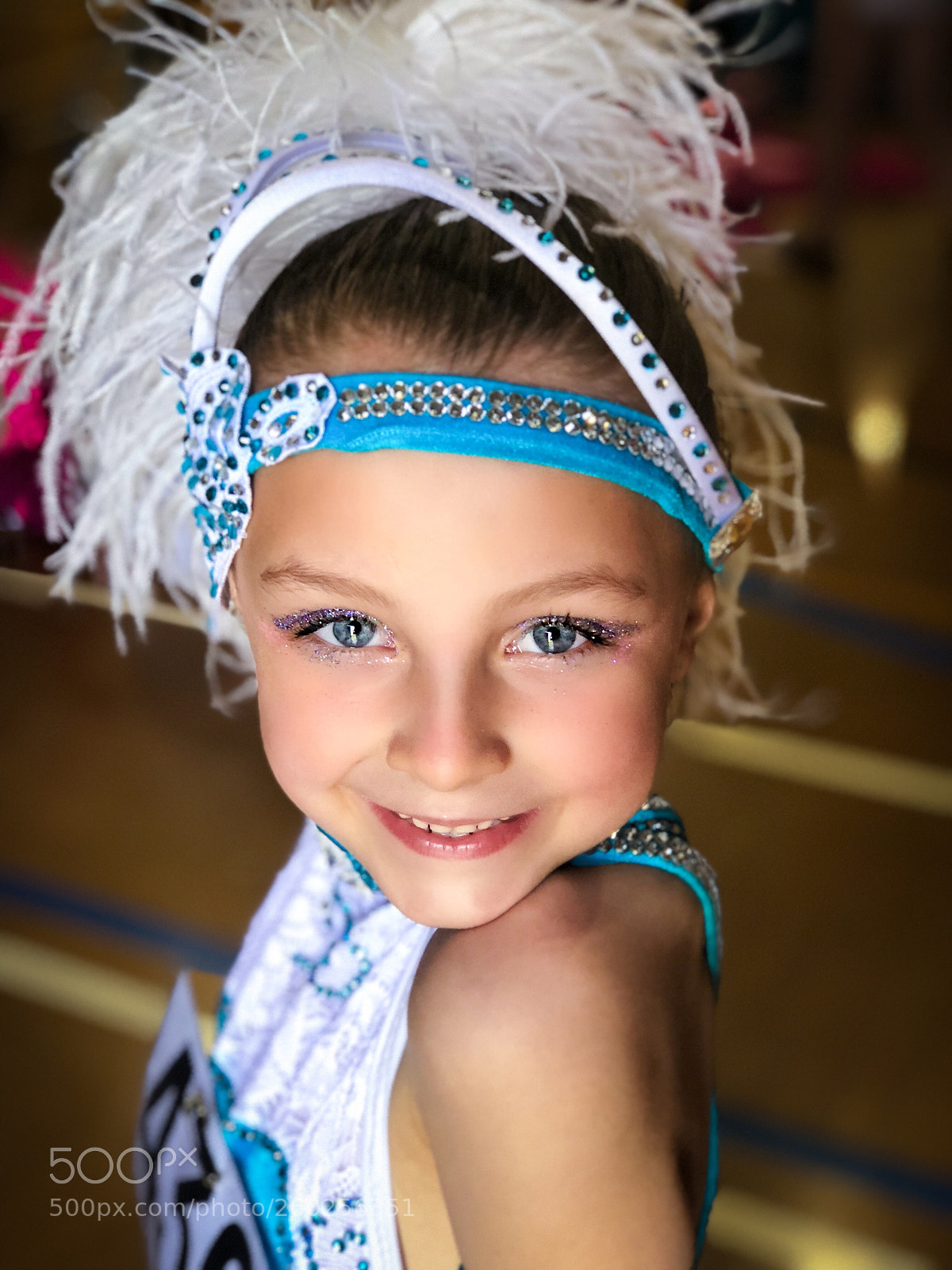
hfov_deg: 25.7
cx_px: 476
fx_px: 2090
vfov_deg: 33.8
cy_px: 635
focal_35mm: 57
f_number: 2.8
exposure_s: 1/50
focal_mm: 6.6
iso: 200
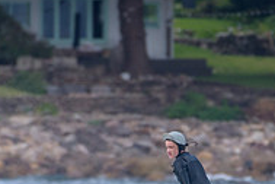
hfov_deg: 1.1
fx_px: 14345
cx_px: 139
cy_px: 213
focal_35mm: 1878
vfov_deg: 0.7
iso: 400
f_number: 5.6
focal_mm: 500
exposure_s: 1/2000
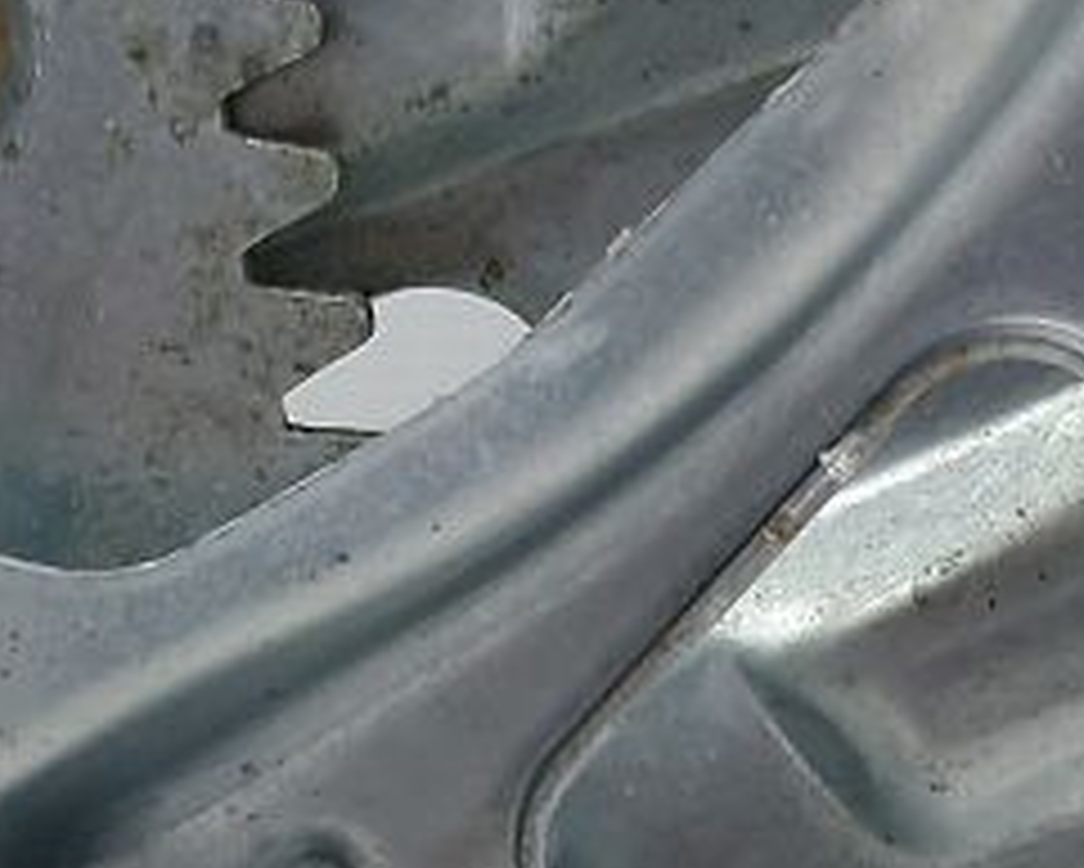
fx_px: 4333
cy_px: 1300
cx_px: -16
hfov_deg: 14.0
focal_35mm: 135
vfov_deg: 11.0
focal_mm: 5.23
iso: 80
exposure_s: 1/50
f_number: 1.8
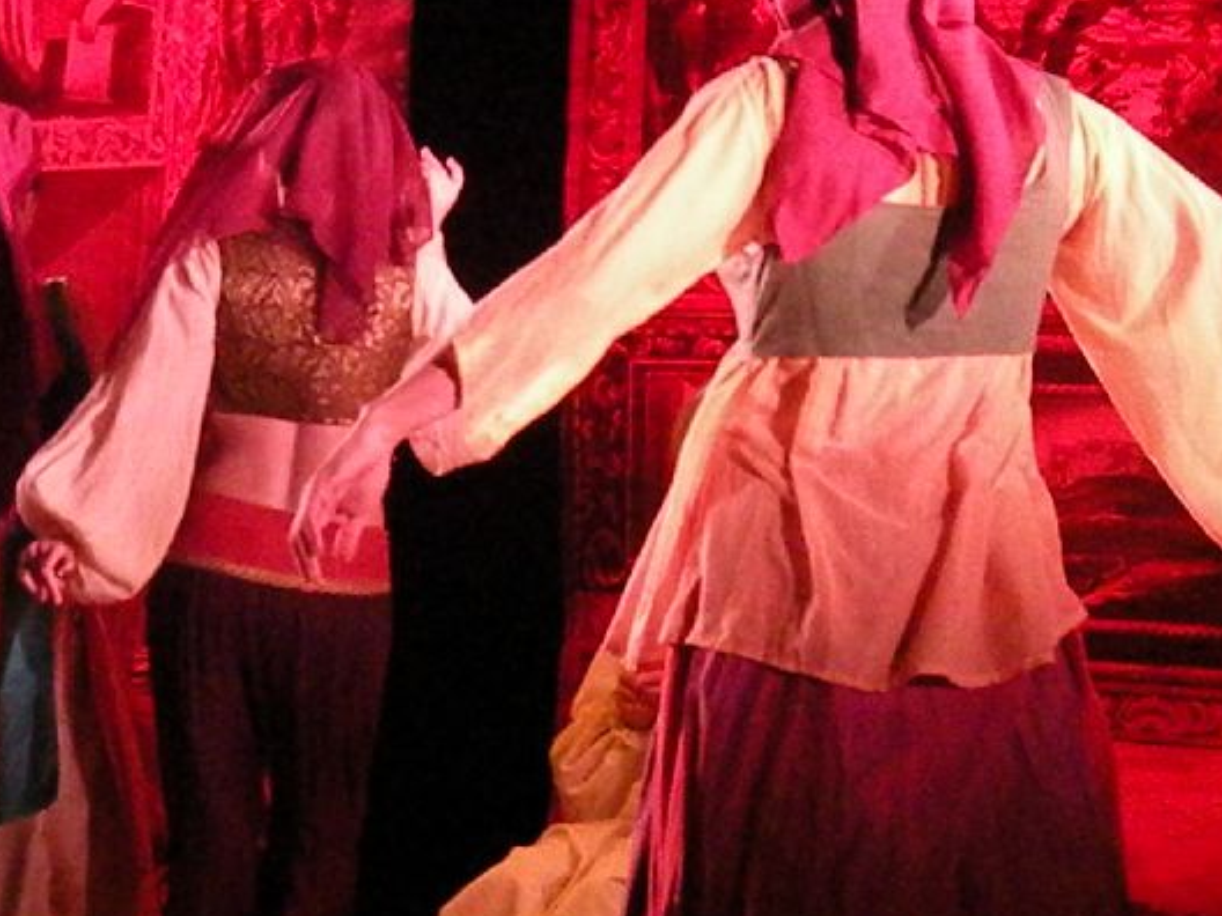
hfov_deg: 12.9
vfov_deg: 9.7
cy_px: 421
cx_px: 317
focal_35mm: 153
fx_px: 5401
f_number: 5
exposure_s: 1/125
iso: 3200
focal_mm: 17.9
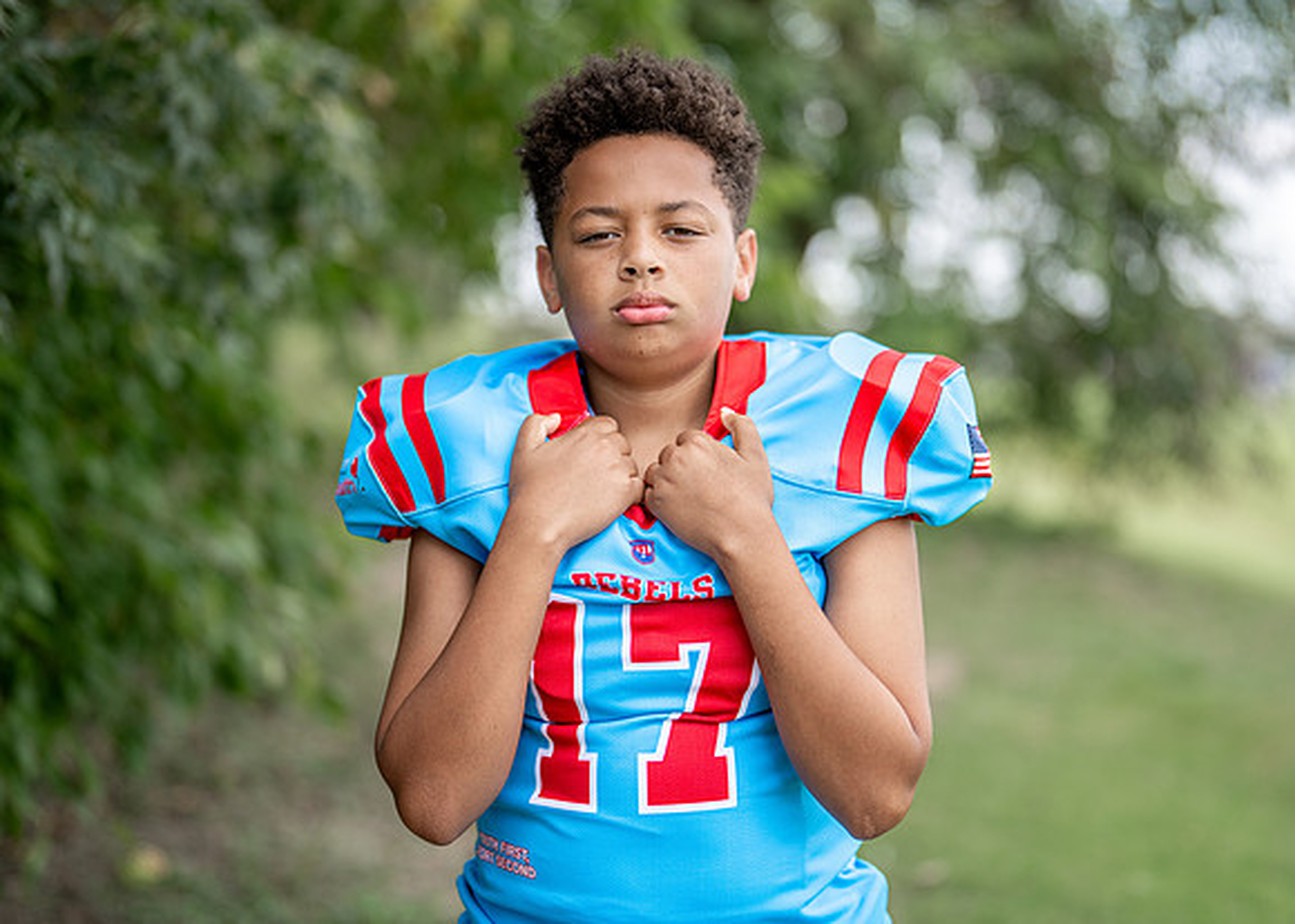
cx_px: 700
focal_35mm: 58
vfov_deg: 24.6
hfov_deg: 33.9
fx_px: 2121
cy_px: 452
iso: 100
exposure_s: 1/2000
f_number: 1.2
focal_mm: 50
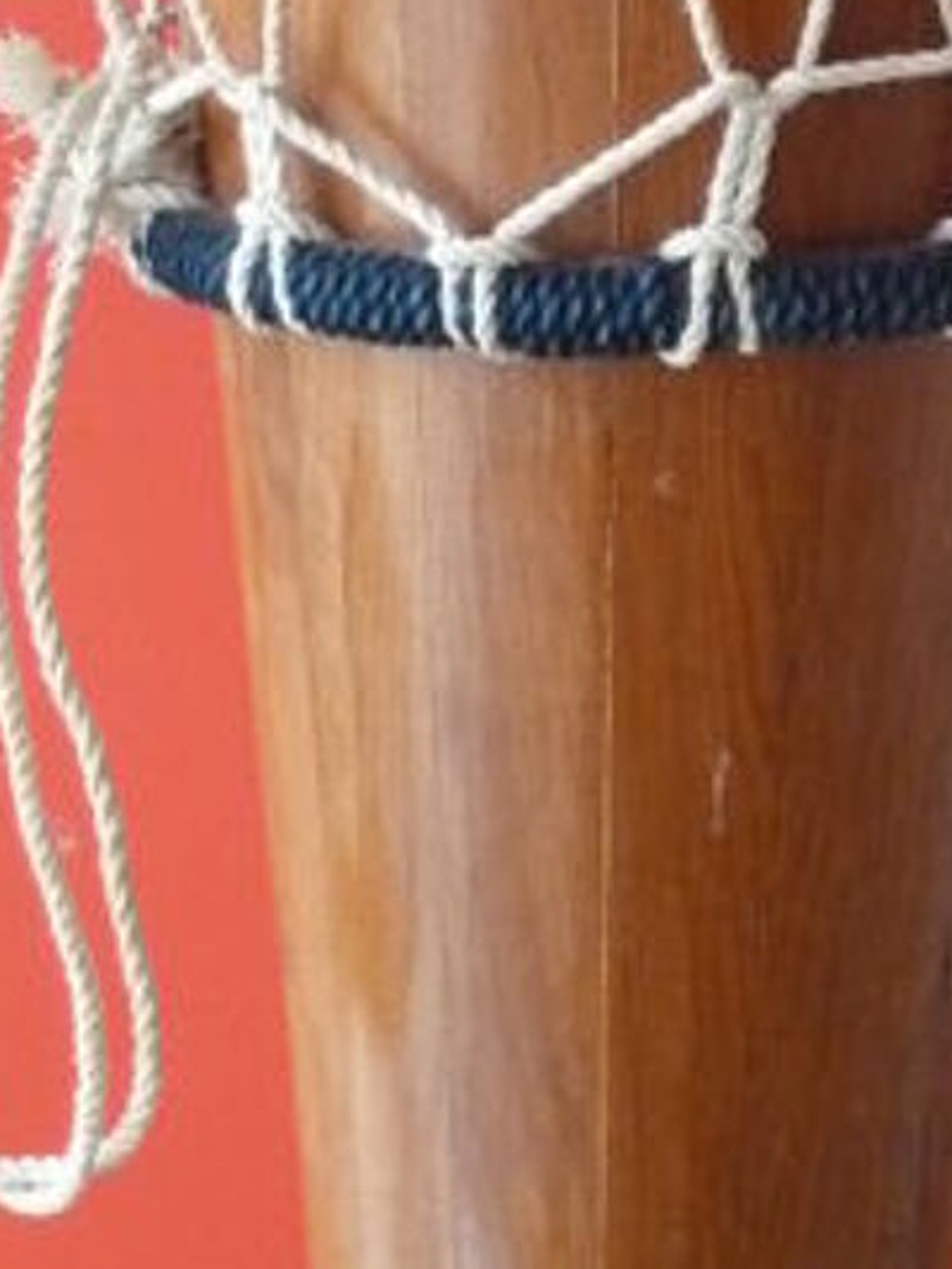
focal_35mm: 120
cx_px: 702
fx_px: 4399
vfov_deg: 16.4
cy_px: 373
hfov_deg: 12.3
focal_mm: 7.9
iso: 800
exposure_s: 1/30
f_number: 3.8
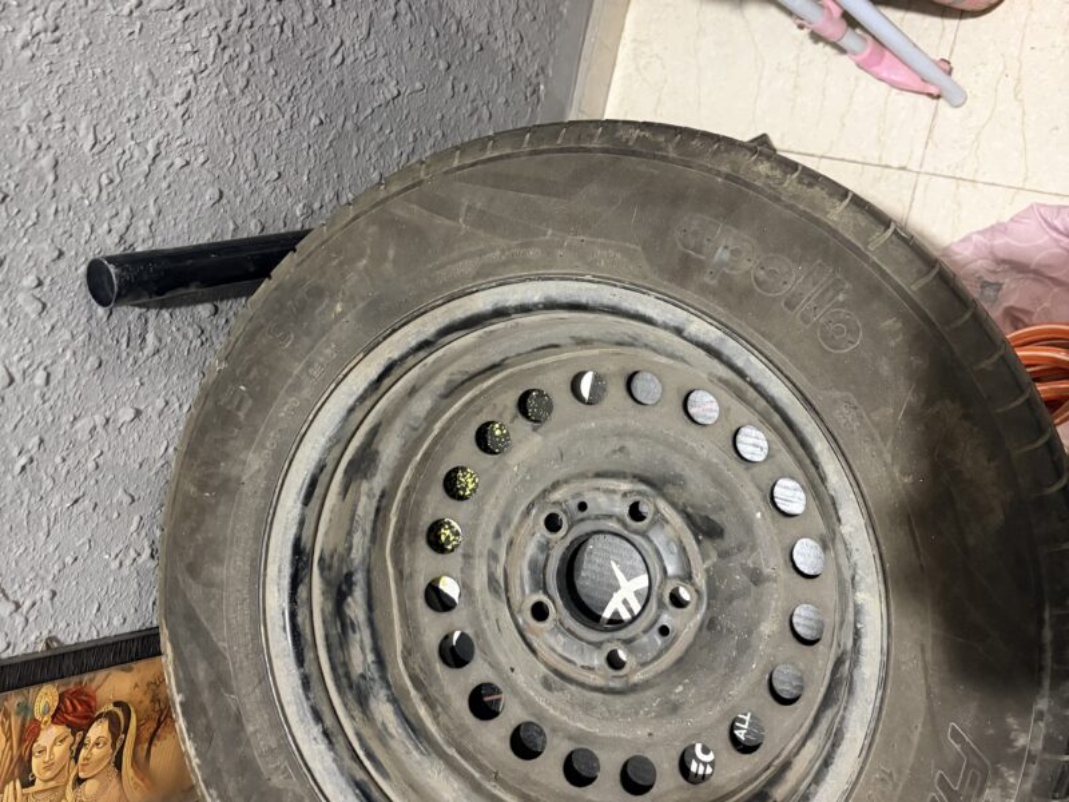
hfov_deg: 67.3
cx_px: 534
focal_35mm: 26
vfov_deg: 53.1
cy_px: 401
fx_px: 803
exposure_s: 1/25
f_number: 1.6
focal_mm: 5.96
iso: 500
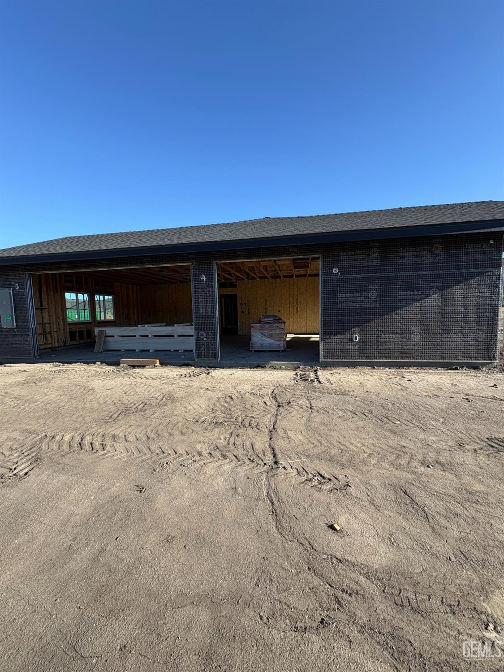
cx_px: 252
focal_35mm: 14
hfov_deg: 85.7
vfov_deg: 102.1
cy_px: 336
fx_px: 272
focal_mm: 2.22
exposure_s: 1/596
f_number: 2.2
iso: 40
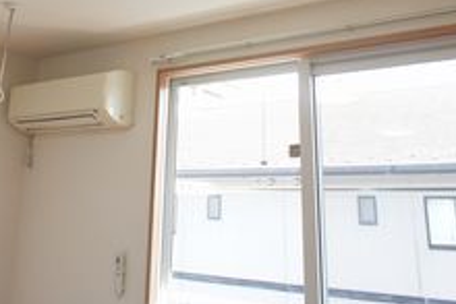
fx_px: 621
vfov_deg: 26.7
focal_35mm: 49
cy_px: 37
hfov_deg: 40.3
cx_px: 211
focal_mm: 16
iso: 400
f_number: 5
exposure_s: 1/100
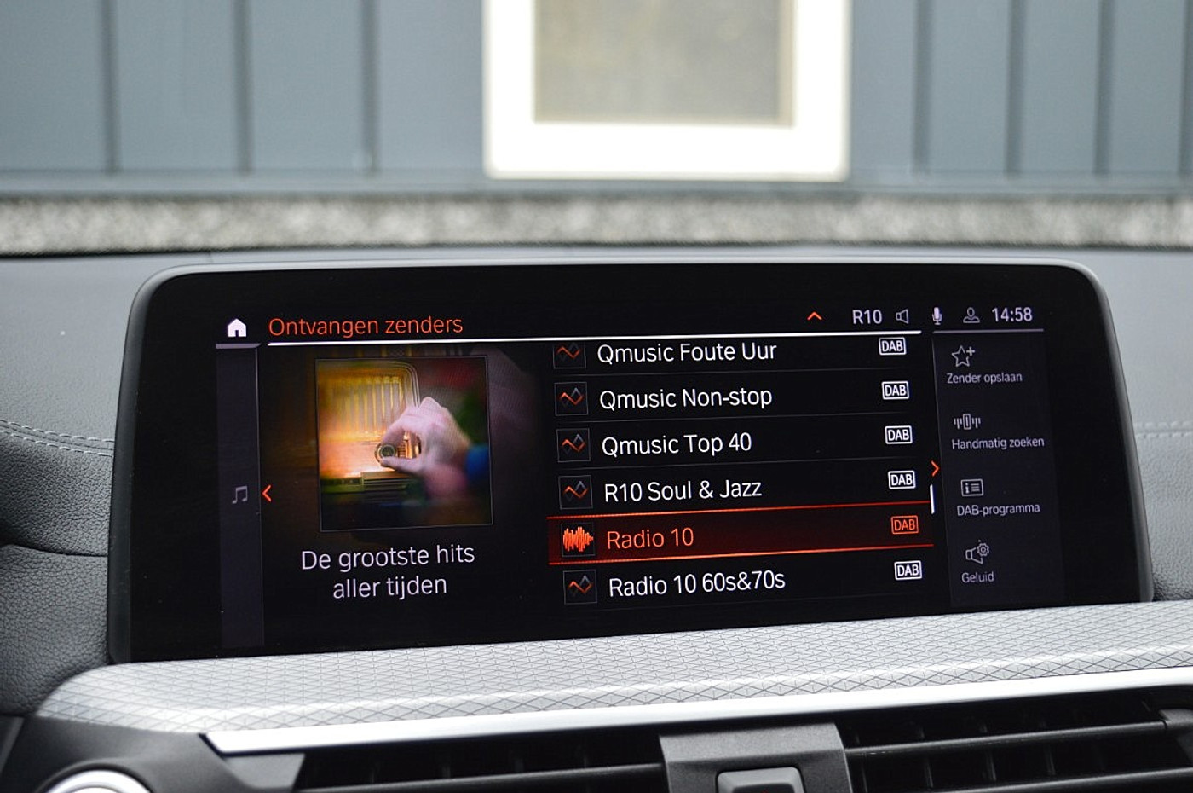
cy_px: 396
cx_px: 596
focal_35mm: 48
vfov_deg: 28.0
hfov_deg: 41.2
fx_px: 1589
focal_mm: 32
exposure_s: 1/50
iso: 800
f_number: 4.5
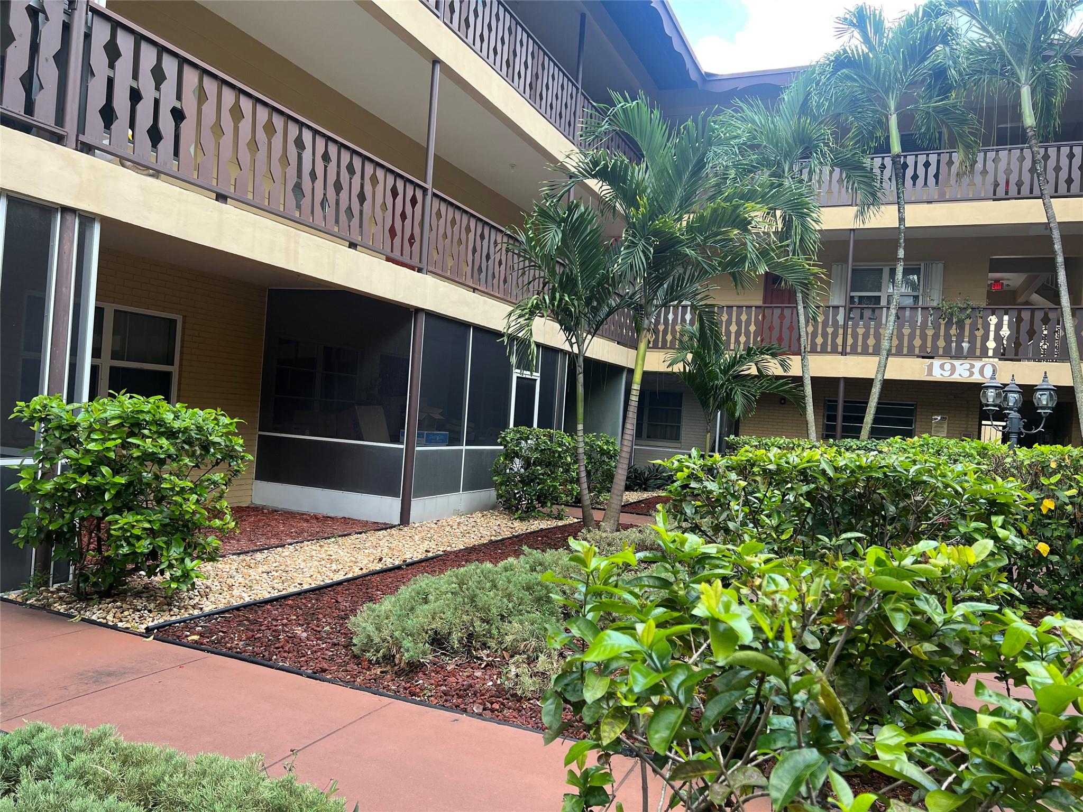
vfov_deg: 53.1
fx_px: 813
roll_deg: -2.8
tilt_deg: +1.6
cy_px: 406
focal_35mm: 26
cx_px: 542
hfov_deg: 67.3
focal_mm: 5.7
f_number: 1.5
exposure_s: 1/380
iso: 50
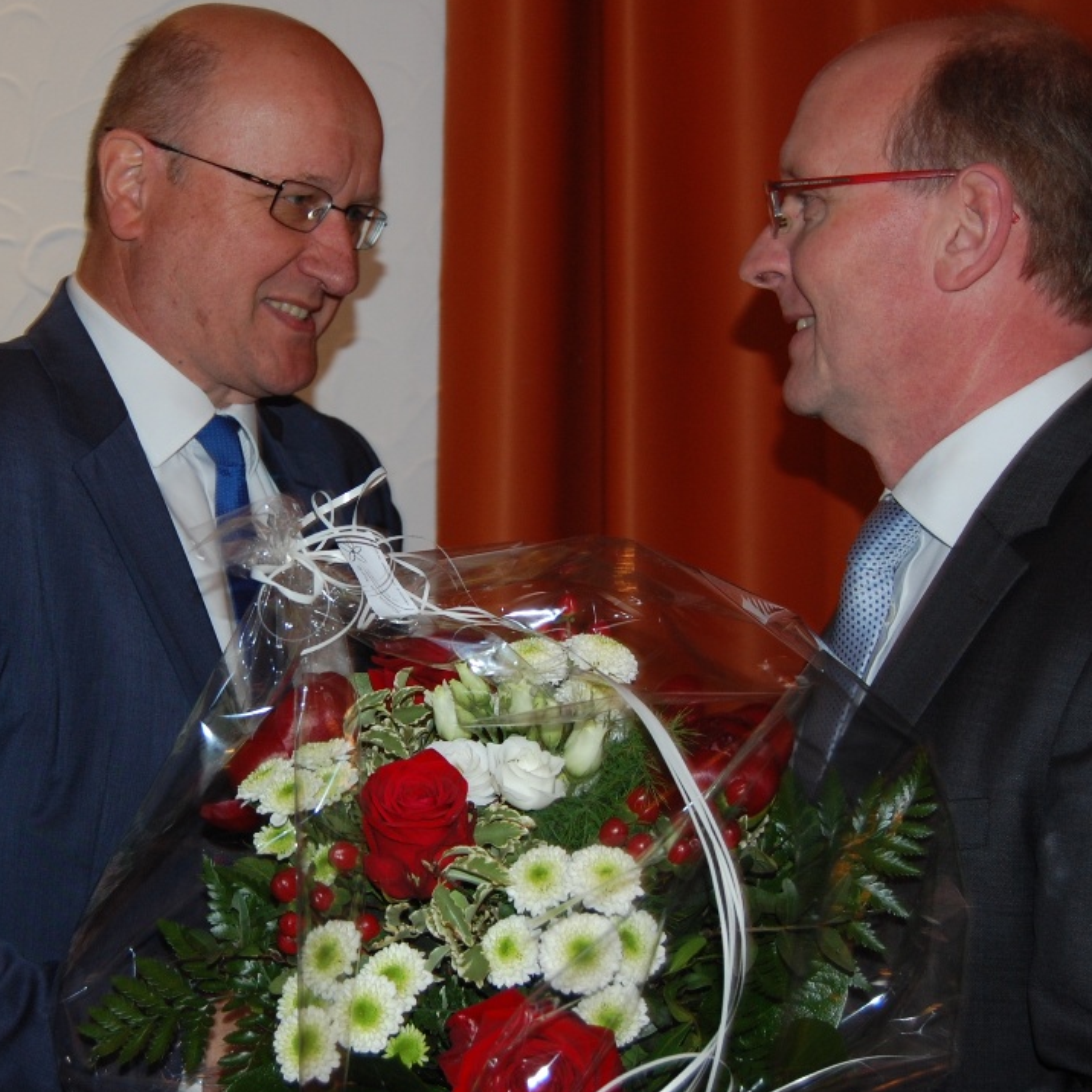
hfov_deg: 26.7
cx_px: 372
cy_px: 549
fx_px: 2284
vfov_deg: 26.9
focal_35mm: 64
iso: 400
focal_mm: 30
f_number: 4.2
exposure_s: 1/60
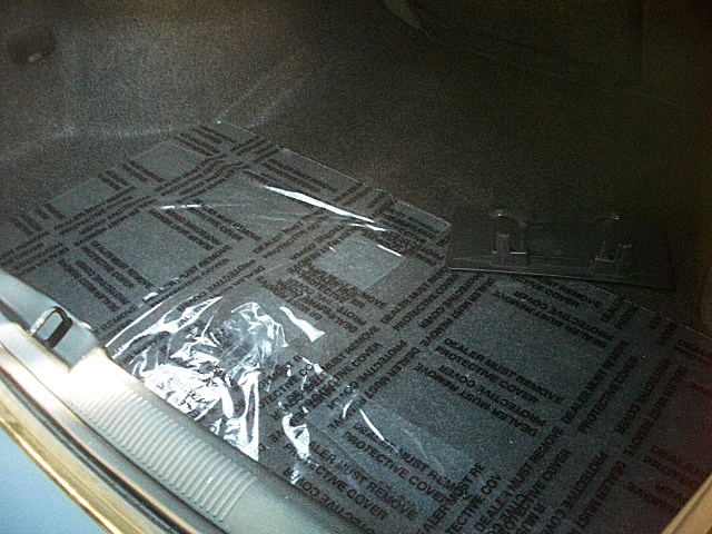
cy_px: 267
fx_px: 740
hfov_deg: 51.4
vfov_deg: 39.7
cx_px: 356
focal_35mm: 36
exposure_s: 1/125
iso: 800
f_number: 2.8
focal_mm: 6.3
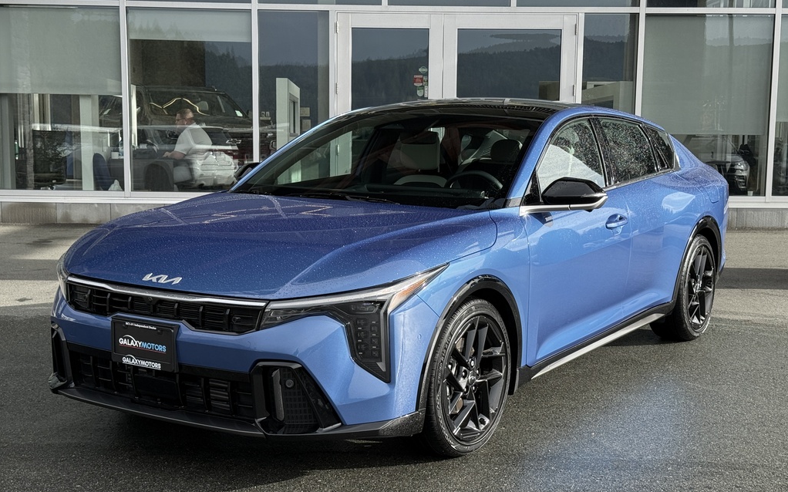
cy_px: 266
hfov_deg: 39.6
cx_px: 394
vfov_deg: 25.3
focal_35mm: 51
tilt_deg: -5.6
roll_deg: -0.6
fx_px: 1095
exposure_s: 1/1377
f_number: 1.78
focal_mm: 6.76
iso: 64
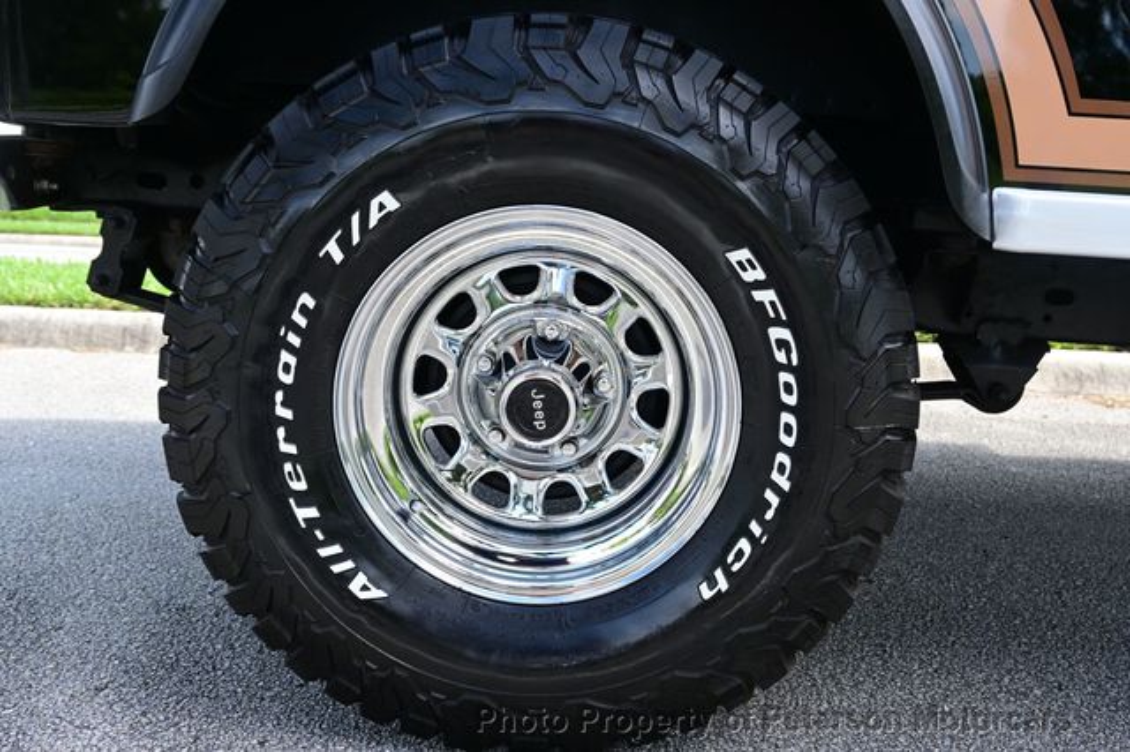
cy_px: 376
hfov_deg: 55.1
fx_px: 1082
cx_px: 565
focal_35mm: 34
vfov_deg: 38.3
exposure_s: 1/100
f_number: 5
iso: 100
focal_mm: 23
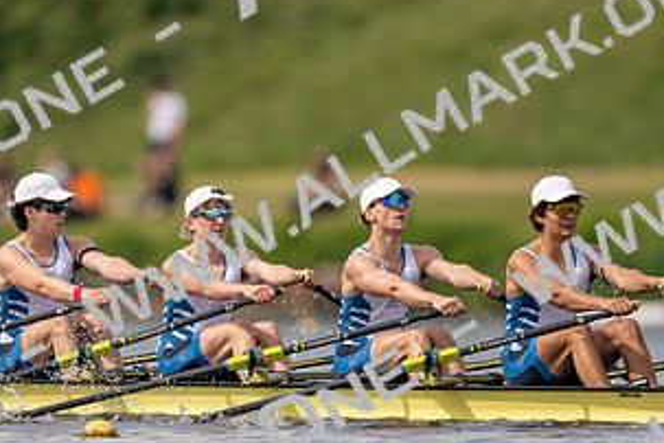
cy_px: 341
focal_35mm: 1147
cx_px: 353
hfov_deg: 1.8
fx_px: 21154
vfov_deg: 1.2
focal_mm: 600
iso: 280
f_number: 4
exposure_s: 1/2500
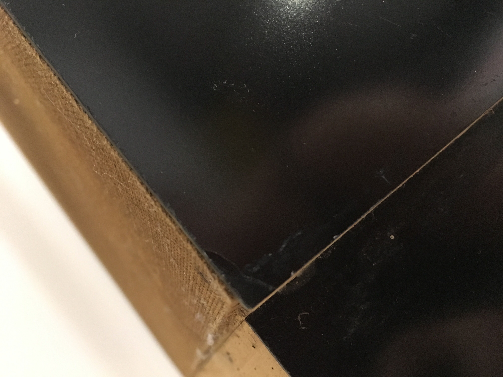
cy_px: 188
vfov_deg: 48.2
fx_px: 421
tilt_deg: +15.5
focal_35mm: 29
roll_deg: +41.7
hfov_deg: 61.7
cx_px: 252
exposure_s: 1/17
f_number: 2.2
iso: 250
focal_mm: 4.15
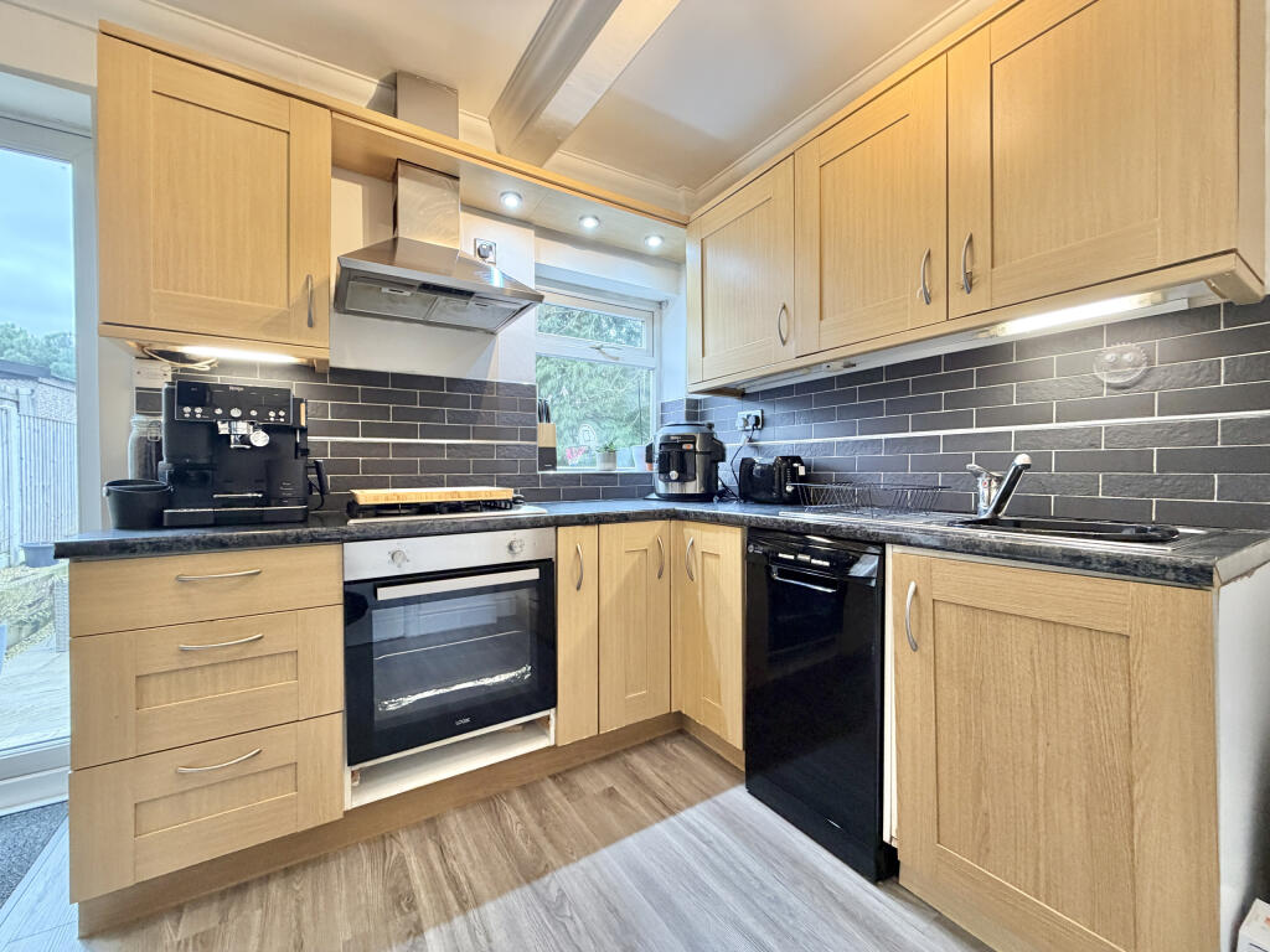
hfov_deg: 102.1
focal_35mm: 14
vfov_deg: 85.7
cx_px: 635
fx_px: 514
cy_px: 476
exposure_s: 1/50
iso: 250
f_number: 2.2
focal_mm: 2.22
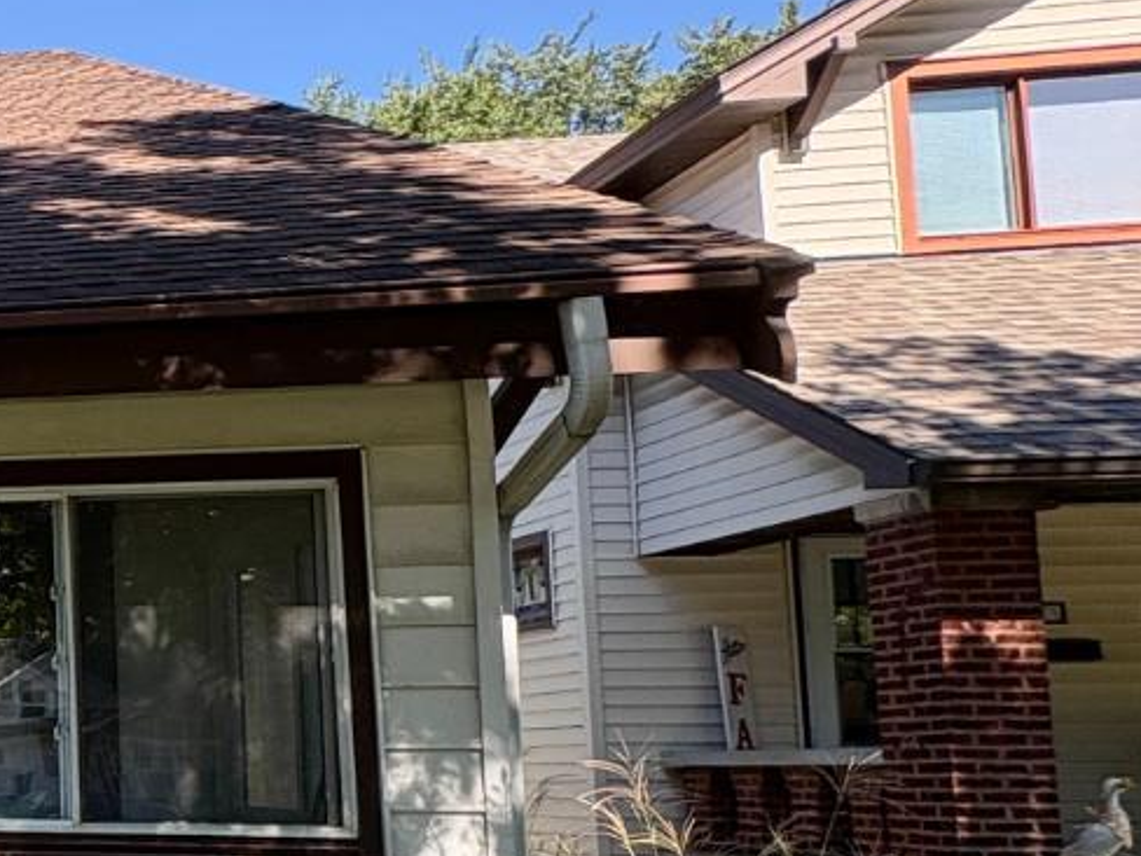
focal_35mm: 43
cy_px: 649
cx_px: -578
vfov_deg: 32.9
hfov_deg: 28.3
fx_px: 1417
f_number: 2.2
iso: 64
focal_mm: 2.22
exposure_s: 1/467
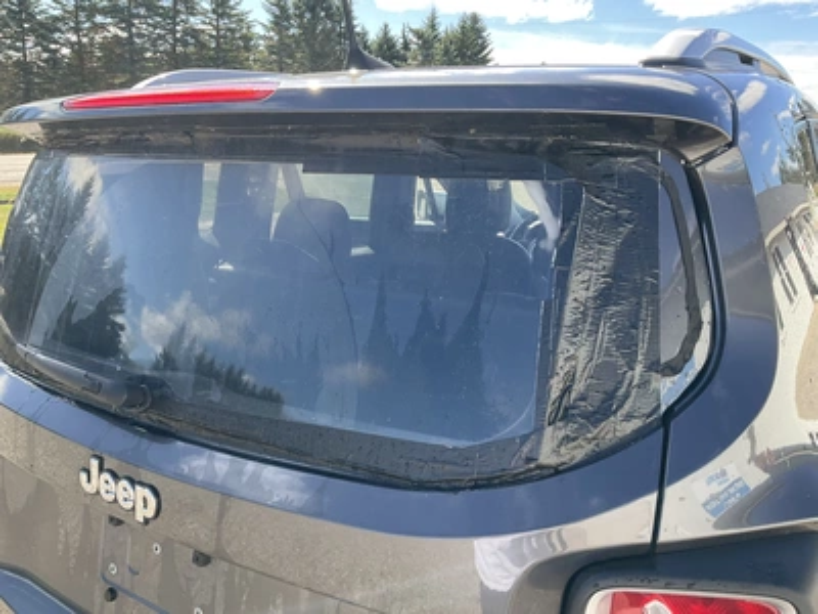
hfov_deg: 61.7
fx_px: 685
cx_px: 409
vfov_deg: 48.2
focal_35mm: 29
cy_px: 307
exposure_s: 1/322
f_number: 1.8
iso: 25
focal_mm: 3
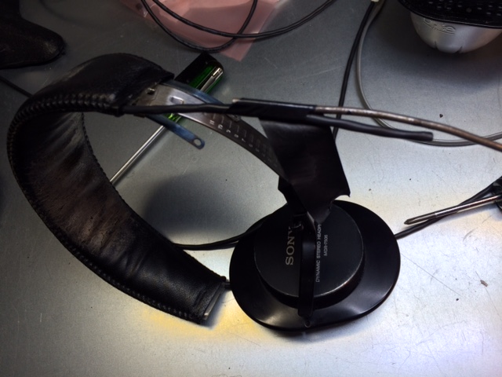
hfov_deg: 61.7
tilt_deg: -66.1
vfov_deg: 48.2
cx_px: 251
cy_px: 188
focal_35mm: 29
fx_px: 421
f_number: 2.2
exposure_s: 1/120
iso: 50
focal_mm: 4.15
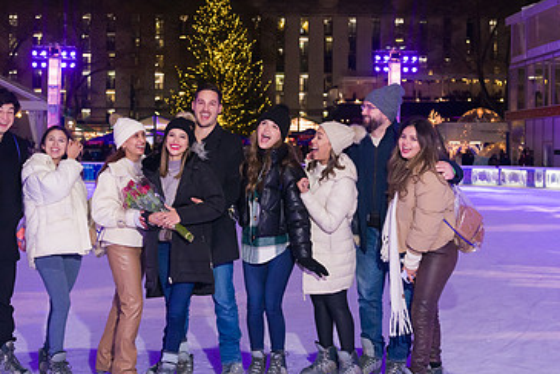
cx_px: 249
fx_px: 841
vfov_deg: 25.1
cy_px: 149
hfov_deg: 36.8
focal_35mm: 54
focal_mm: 34
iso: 2000
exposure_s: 1/200
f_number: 4
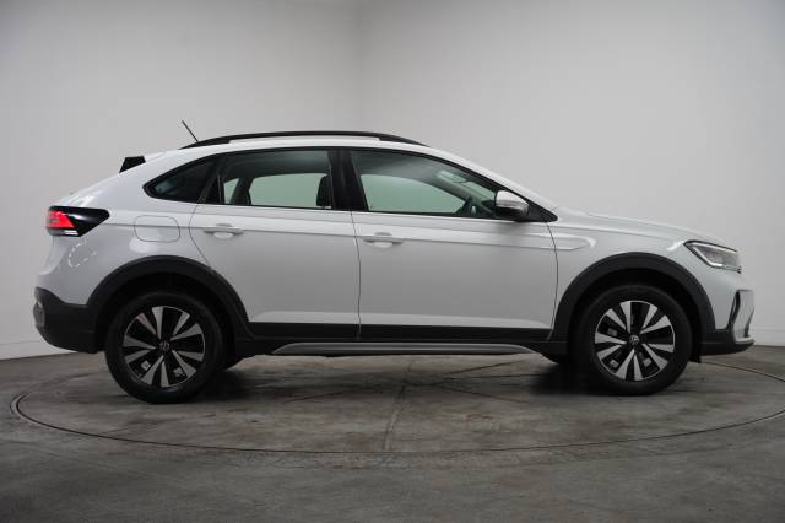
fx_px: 989
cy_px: 262
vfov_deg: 29.6
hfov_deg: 43.3
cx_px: 392
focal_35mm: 45
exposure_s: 1/160
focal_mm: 45.4
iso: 800
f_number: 4
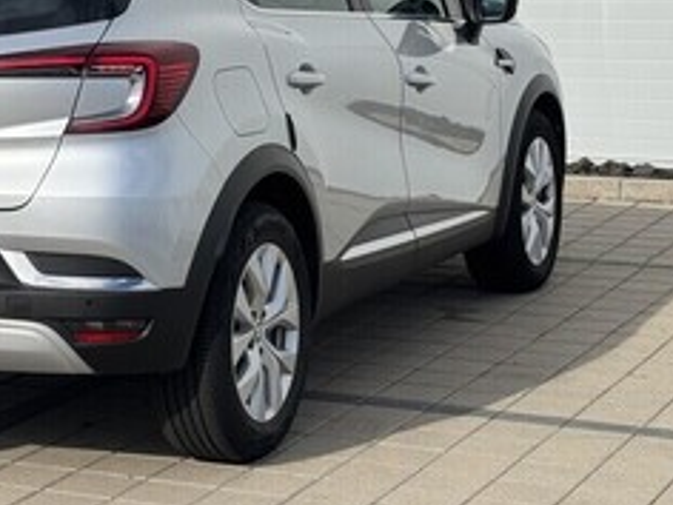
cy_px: 110
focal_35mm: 112
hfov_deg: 17.4
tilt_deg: -4.7
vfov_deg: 13.2
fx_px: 2177
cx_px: 111
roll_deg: +0.3
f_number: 1.78
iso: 64
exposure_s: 1/3817
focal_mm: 6.76
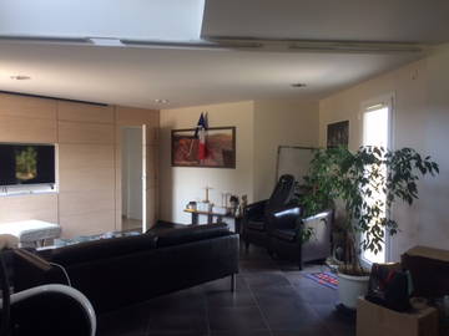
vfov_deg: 48.2
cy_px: 168
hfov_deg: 61.7
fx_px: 376
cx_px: 224
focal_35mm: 29
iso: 50
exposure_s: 1/33
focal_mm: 4.15
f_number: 2.2
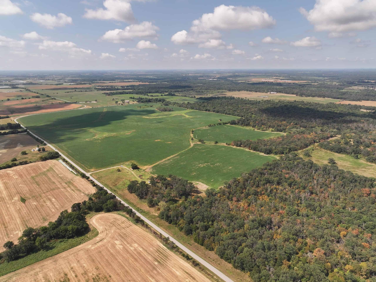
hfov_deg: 71.6
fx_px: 261
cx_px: 188
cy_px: 141
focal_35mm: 24
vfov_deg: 56.8
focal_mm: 12.29
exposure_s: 1/120
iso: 120
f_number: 2.8
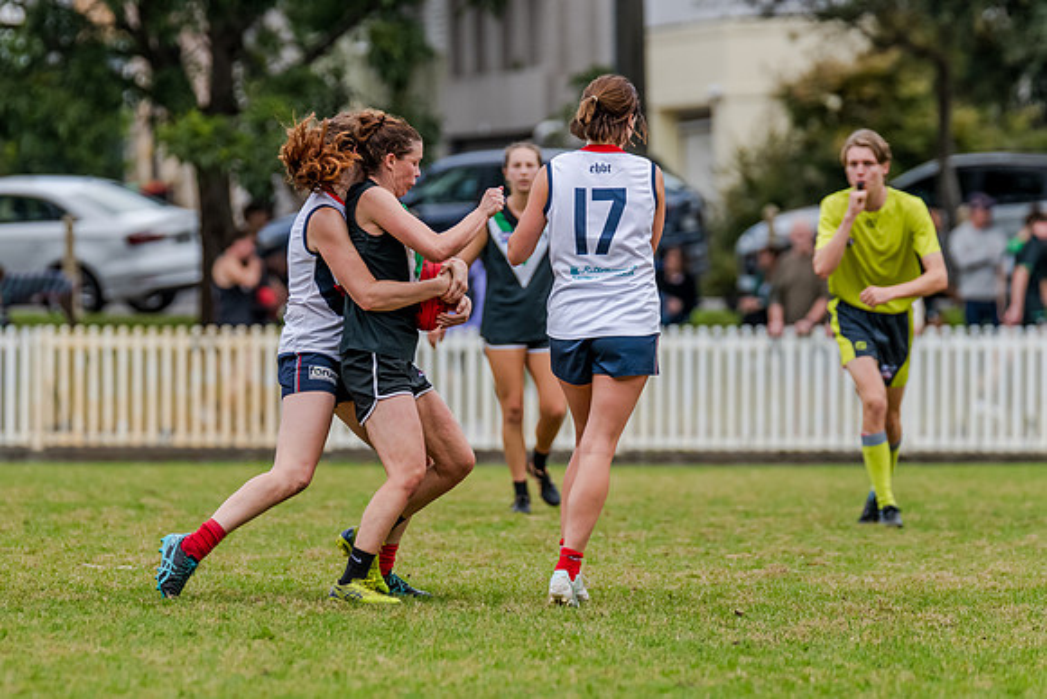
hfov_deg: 5.2
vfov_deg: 3.5
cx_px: 375
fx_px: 11574
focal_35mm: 398
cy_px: 280
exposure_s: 1/1600
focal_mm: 310
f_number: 5
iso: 800
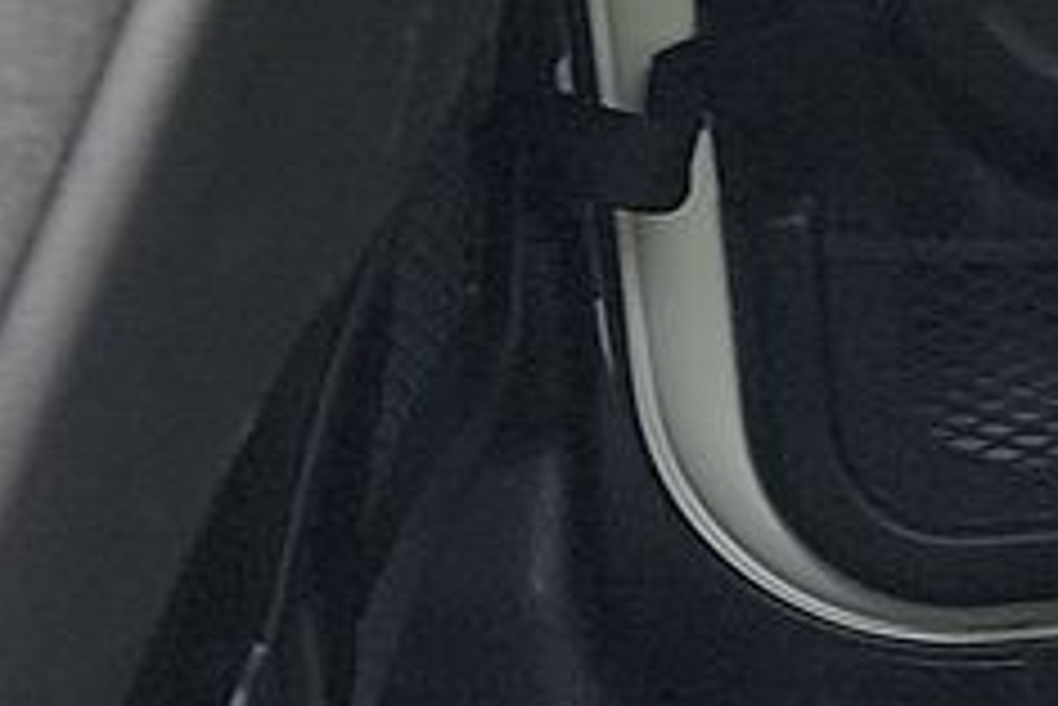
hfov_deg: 11.2
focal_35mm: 170
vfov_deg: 8.1
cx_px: 1940
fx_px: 4999
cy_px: 94
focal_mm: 6.7
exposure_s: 1/59
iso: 67
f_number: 1.8
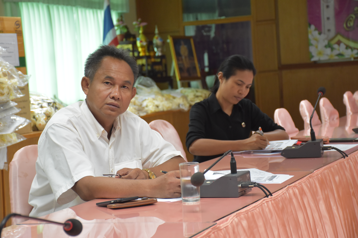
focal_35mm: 93
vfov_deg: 14.7
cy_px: 119
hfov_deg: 21.9
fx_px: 925
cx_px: 179
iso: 2000
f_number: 5
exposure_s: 1/60
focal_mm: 62
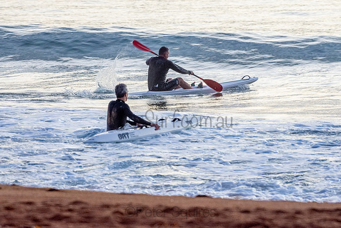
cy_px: 114
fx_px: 3837
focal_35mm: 405
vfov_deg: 3.4
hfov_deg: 5.1
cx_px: 170
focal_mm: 270
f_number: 5.6
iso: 1250
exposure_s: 1/250
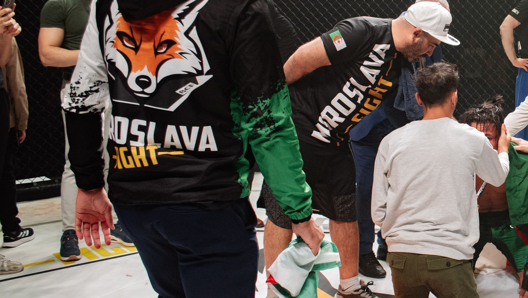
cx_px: 510
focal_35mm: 58
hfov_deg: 33.4
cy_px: 128
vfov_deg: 20.7
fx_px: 812
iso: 2000
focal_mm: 28
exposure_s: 1/640
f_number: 4
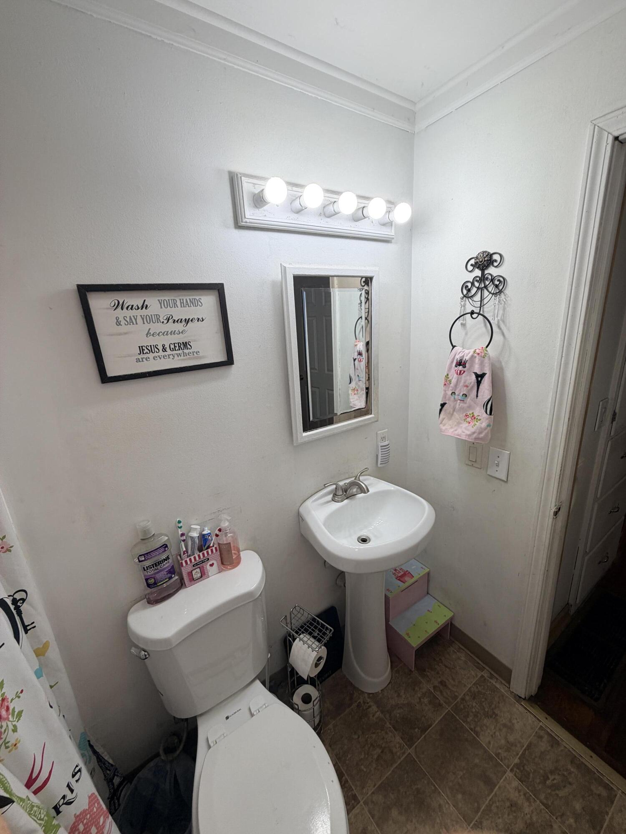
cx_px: 313
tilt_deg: -14.8
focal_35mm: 14
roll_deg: +2.9
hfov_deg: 85.7
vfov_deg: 102.1
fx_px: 338
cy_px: 417
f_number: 2.2
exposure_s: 1/120
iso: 64
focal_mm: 2.22
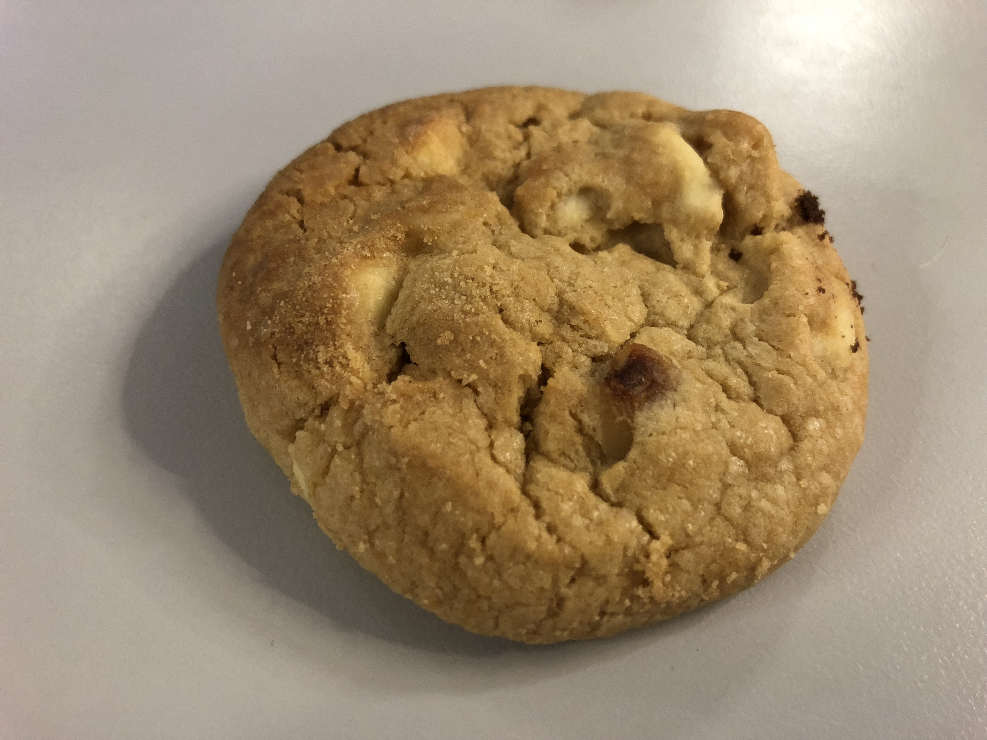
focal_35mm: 28
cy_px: 370
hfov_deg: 63.4
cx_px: 494
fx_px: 798
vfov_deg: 49.7
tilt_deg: -53.9
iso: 100
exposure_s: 1/15
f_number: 1.8
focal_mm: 4
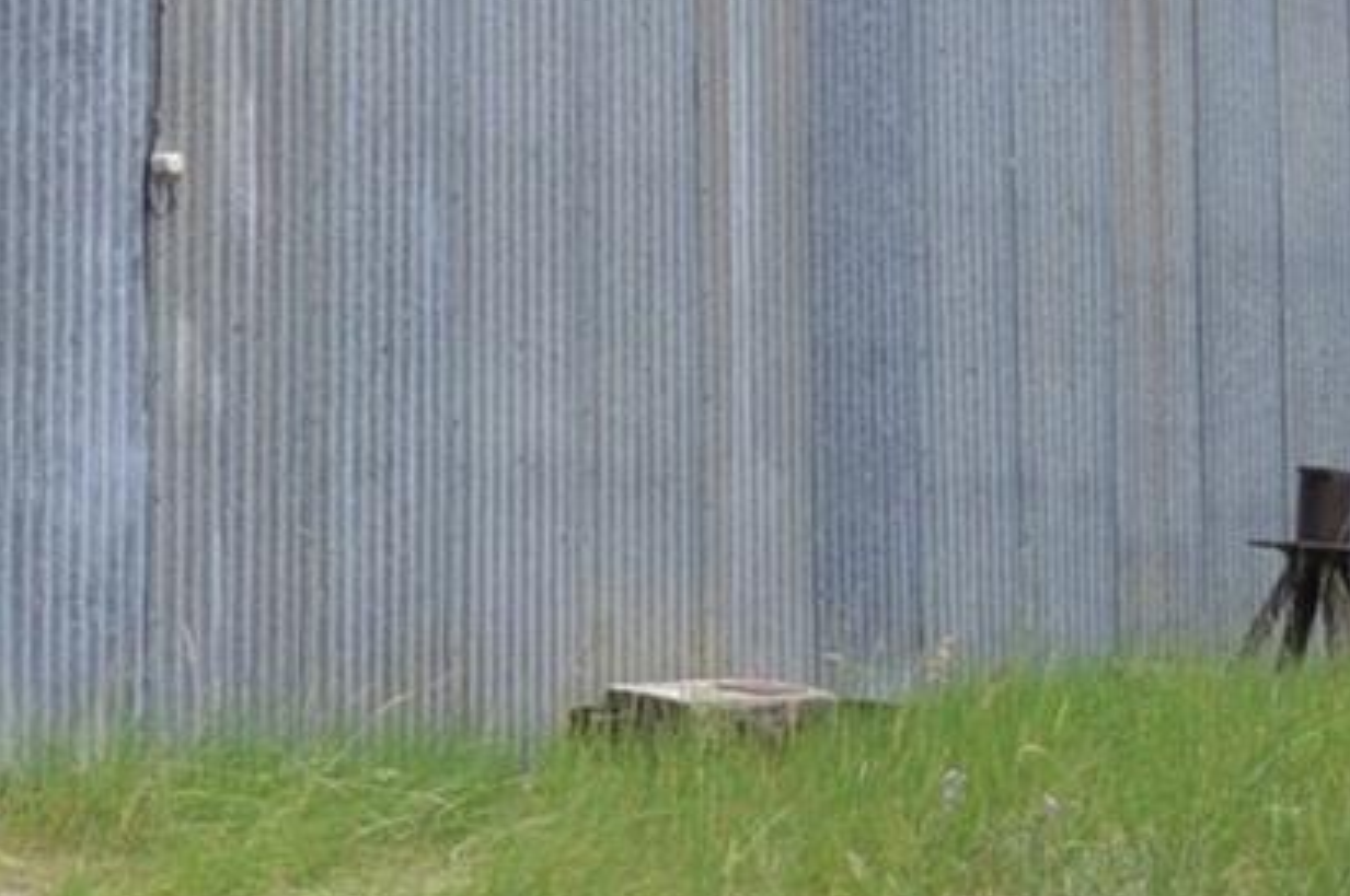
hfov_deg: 18.6
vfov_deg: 12.9
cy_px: 36
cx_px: -217
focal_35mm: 105
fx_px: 3933
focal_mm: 18
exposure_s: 1/1600
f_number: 5.6
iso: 400
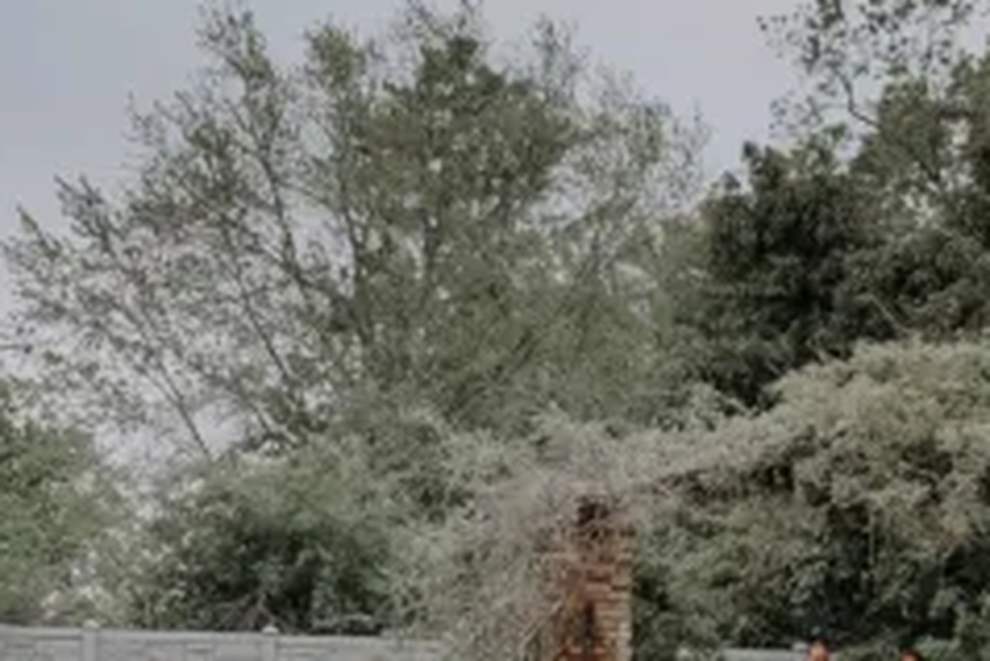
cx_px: 1002
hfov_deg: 20.9
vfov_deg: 14.3
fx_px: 2586
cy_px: 717
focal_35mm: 94
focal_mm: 35
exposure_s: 1/250
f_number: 2
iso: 125
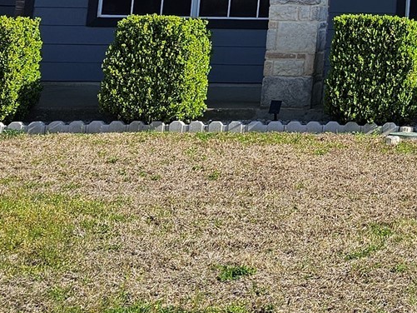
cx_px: 710
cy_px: -161
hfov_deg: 17.6
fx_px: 1133
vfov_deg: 14.6
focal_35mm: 94
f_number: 1.7
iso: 10
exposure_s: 1/575
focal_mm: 6.3
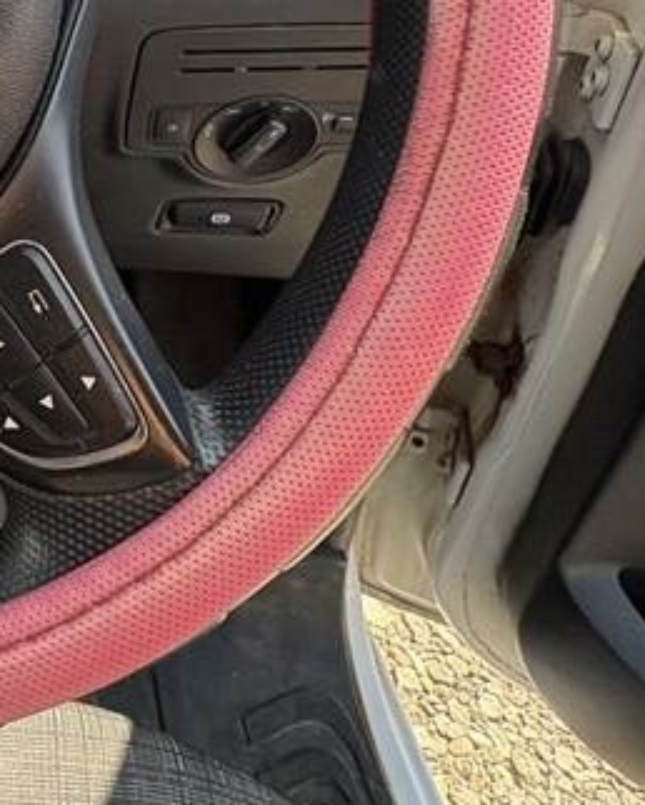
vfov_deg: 43.2
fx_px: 906
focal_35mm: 38
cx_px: -128
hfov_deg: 32.4
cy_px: 60
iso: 100
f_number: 2.2
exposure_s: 1/140
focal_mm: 2.22
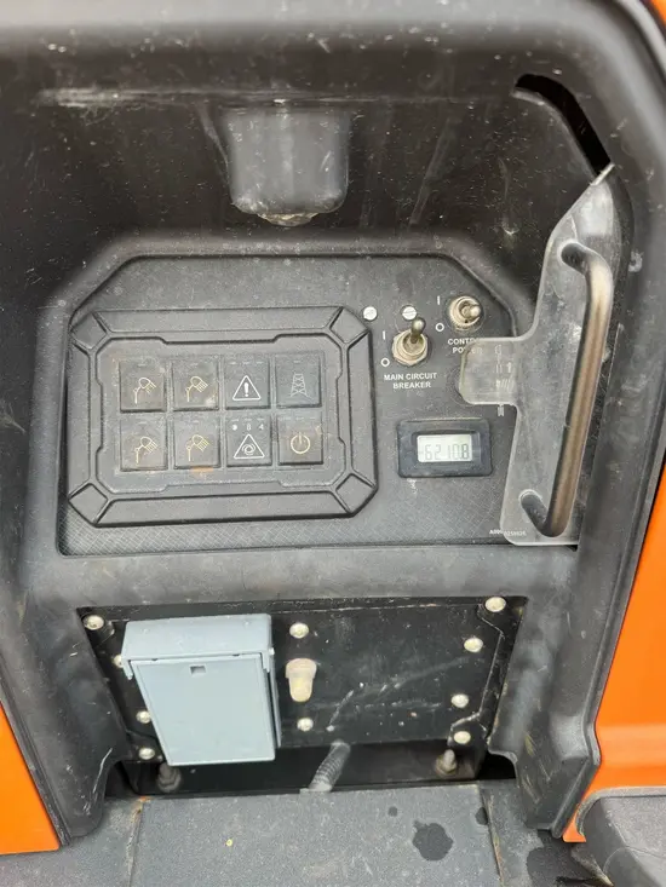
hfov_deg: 56.8
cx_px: 333
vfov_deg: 71.6
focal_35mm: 24
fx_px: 615
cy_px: 444
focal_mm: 6.76
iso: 80
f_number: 1.78
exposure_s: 1/325
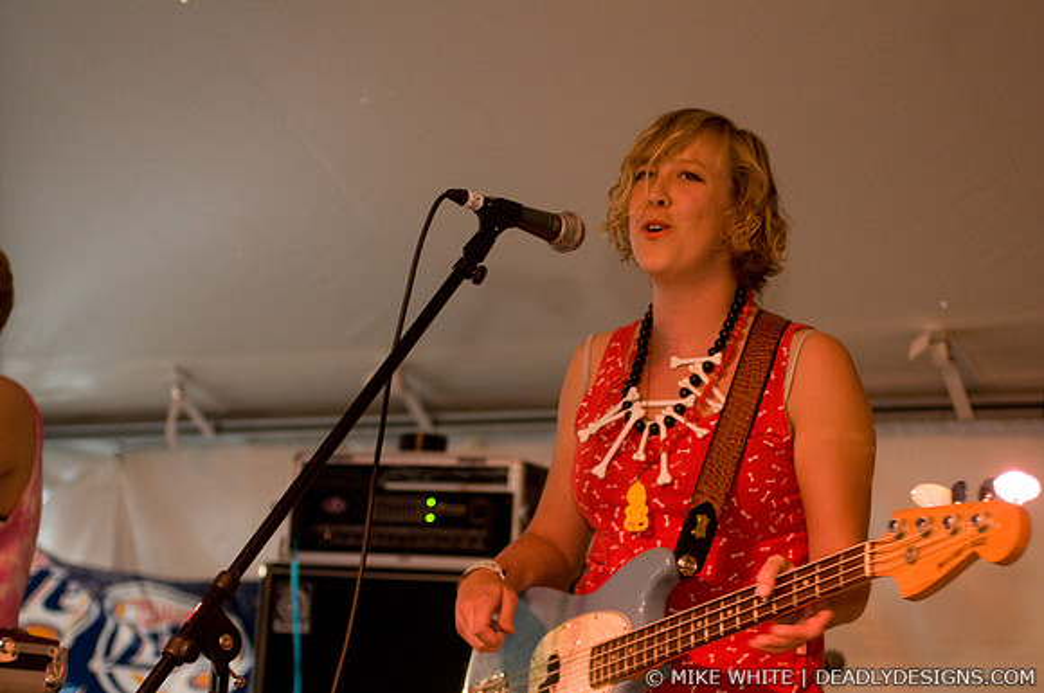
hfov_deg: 26.0
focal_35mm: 78
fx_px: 2259
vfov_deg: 17.4
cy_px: 346
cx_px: 522
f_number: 2.8
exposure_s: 1/50
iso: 800
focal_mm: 52
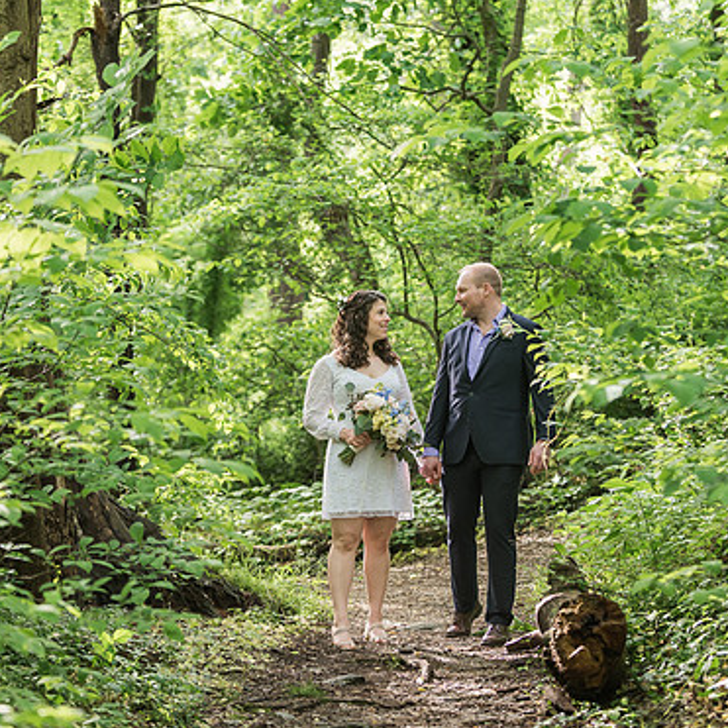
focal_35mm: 95
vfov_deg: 18.3
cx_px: 362
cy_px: 351
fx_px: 2260
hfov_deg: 18.3
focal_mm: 70
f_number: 2.8
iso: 640
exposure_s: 1/320
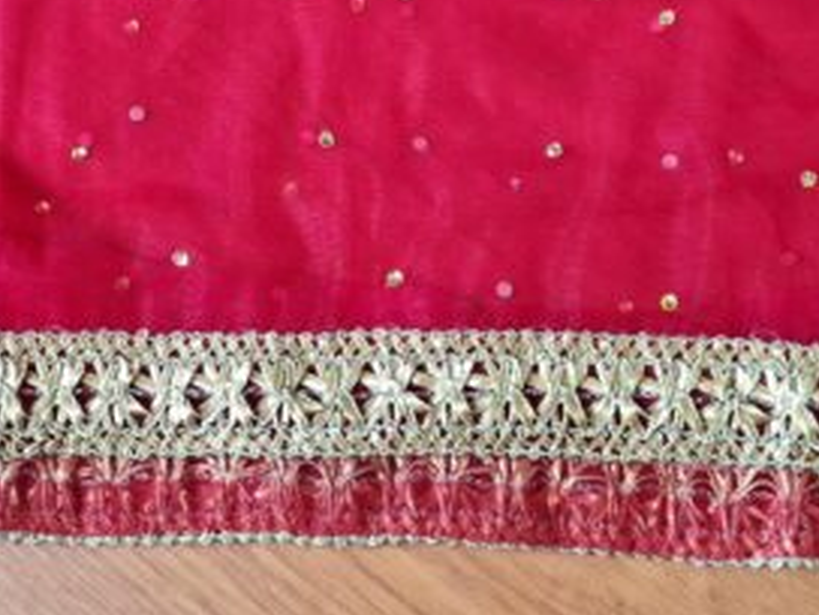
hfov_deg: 28.9
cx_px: 316
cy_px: 68
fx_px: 1585
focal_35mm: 67
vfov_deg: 21.5
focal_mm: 5.4
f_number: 1.8
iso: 250
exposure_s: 1/60
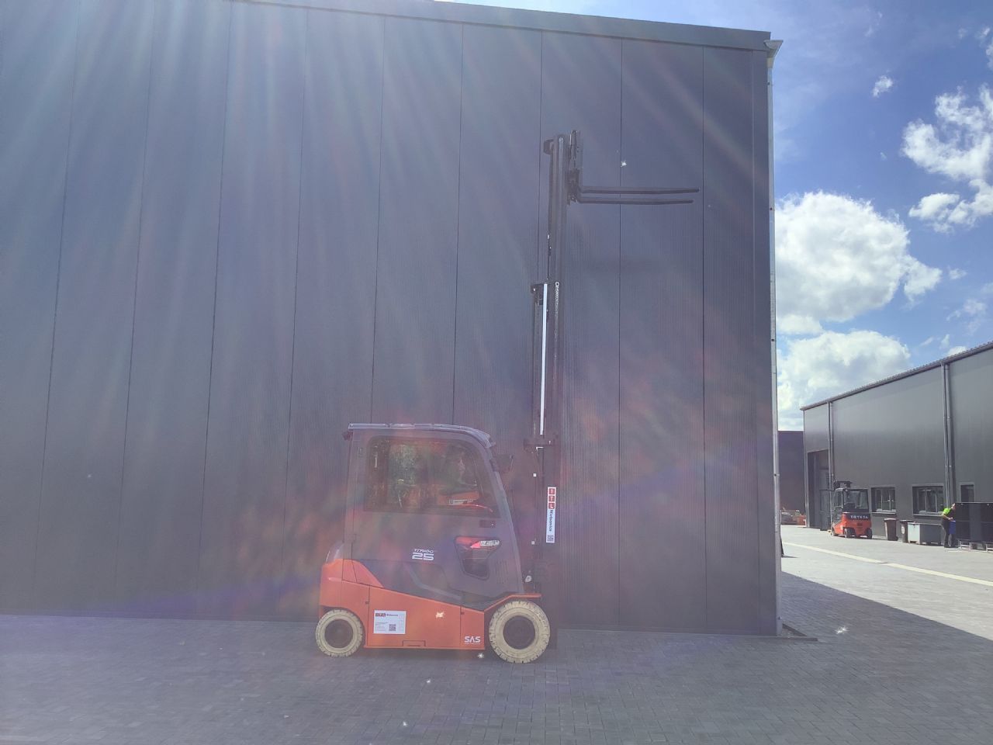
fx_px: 889
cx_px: 496
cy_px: 372
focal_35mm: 31
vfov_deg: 45.4
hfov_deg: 58.4
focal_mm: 3.3
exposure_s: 1/776
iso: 25
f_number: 2.4
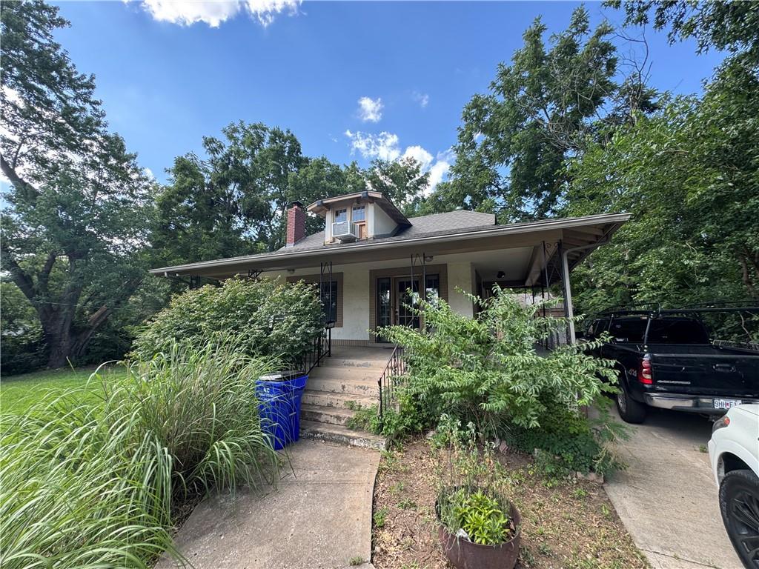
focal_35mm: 14
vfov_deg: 85.7
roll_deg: +0.3
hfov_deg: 102.1
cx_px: 380
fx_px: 307
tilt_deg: +10.4
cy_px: 284
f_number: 2.2
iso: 40
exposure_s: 1/174
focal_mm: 2.22
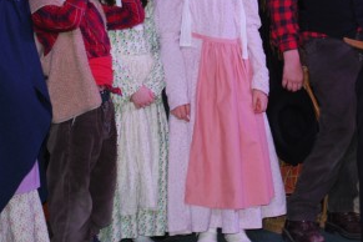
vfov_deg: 10.3
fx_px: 1331
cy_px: 11
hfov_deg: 15.5
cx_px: 269
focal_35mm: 132
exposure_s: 1/60
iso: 280
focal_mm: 40
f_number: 5.3
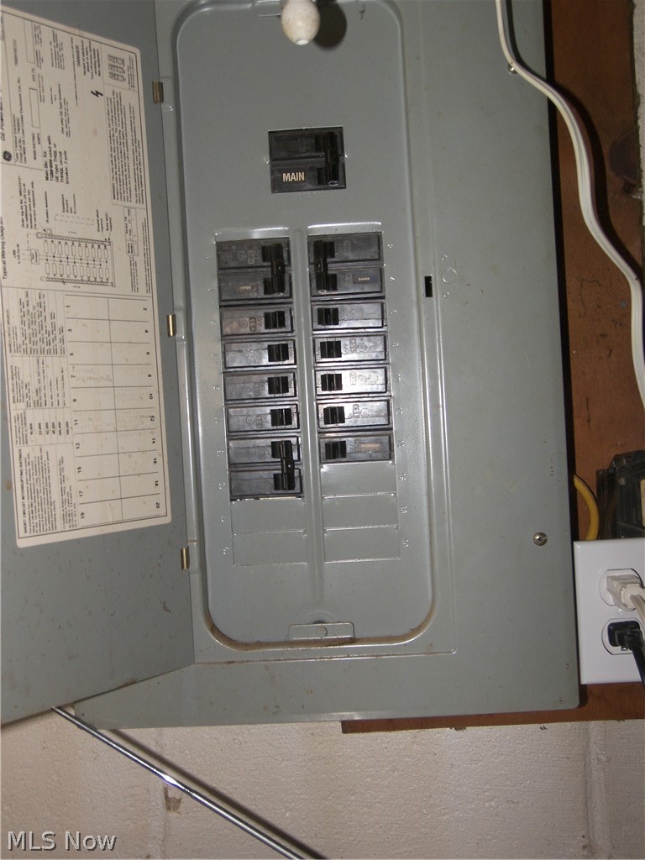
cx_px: 322
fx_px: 994
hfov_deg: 36.0
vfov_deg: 46.8
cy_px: 430
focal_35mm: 40
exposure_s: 1/40
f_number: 3.2
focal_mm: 8.4
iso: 100
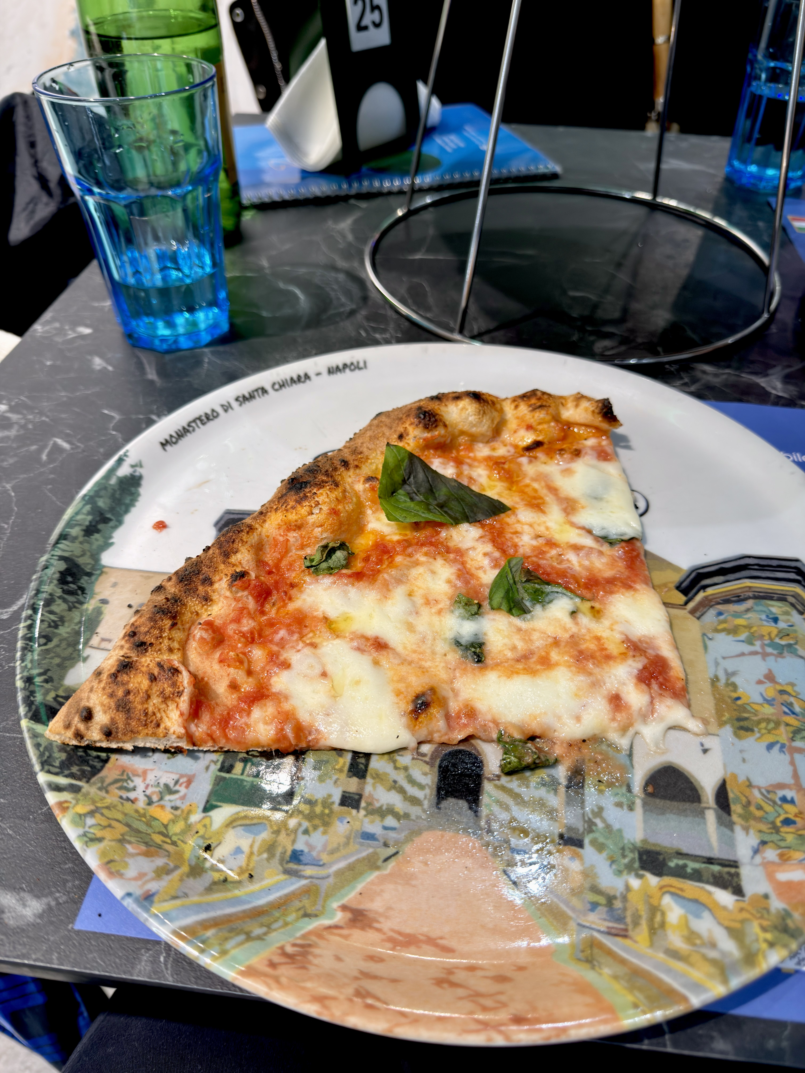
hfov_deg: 56.8
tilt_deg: -43.8
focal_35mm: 24
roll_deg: -1.6
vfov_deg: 71.6
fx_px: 744
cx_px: 402
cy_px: 536
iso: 80
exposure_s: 1/50
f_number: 1.78
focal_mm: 6.76
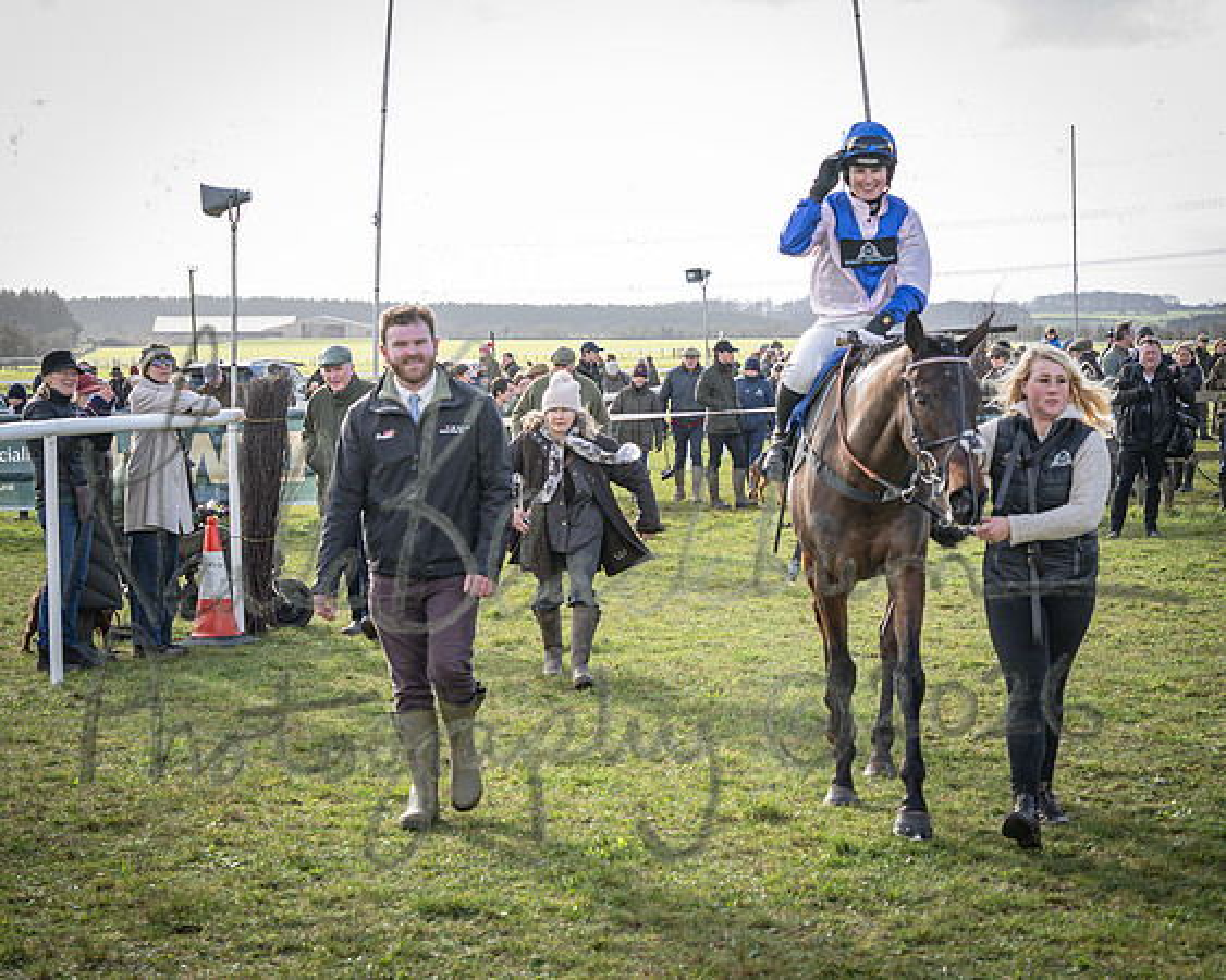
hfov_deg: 24.5
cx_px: 864
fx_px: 2801
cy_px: 483
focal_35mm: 77
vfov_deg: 19.8
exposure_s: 1/400
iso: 200
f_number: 4
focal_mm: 35
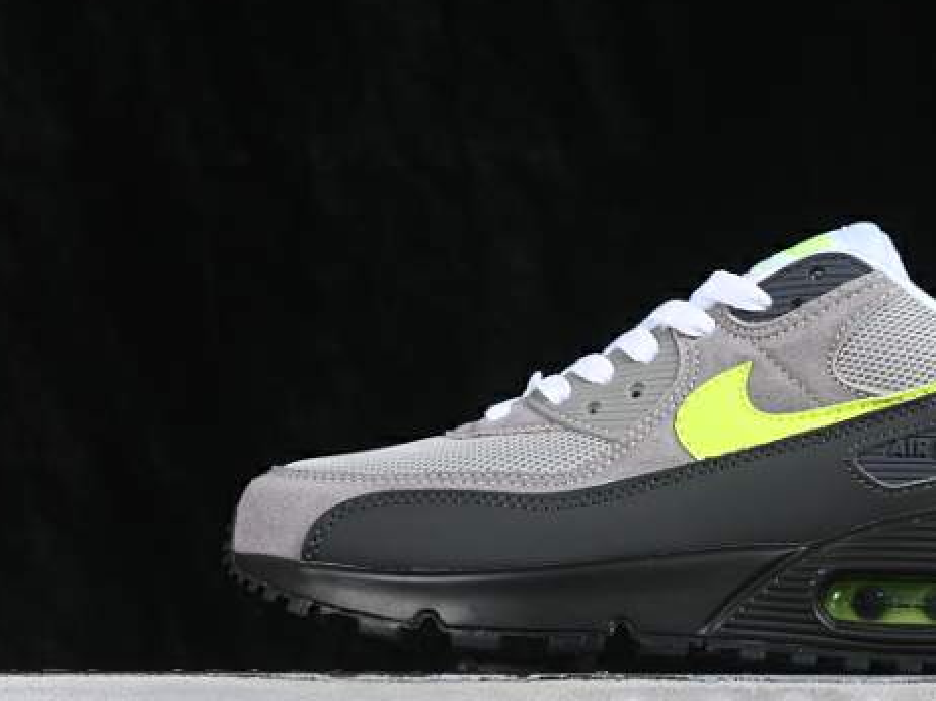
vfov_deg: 13.0
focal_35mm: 114
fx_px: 3081
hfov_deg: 17.2
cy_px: 367
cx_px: 715
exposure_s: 1/80
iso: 160
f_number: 7.1
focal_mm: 50
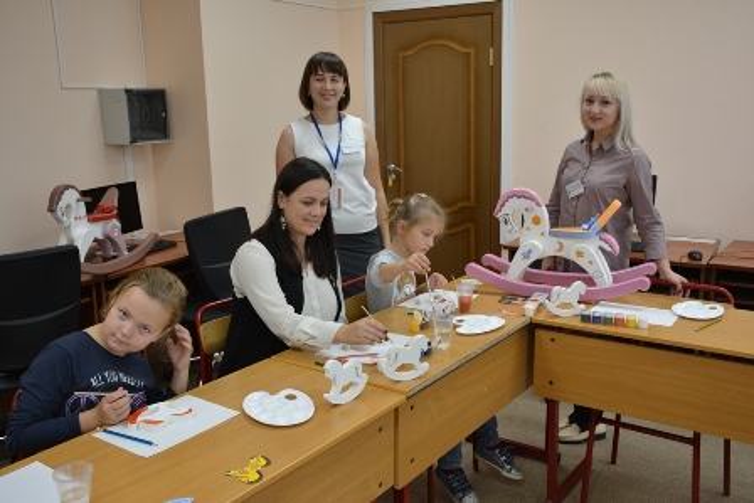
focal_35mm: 34
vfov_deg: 38.4
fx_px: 723
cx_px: 377
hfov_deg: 55.1
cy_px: 252
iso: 400
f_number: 5
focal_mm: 23
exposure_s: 1/100
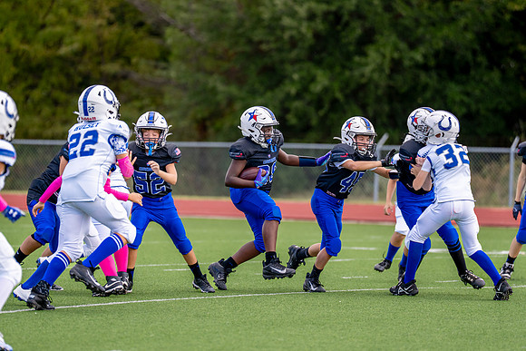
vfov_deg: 4.9
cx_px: 255
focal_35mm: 280
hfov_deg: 7.4
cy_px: 170
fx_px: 4094
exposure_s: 1/2500
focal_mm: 200
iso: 250
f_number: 2.8
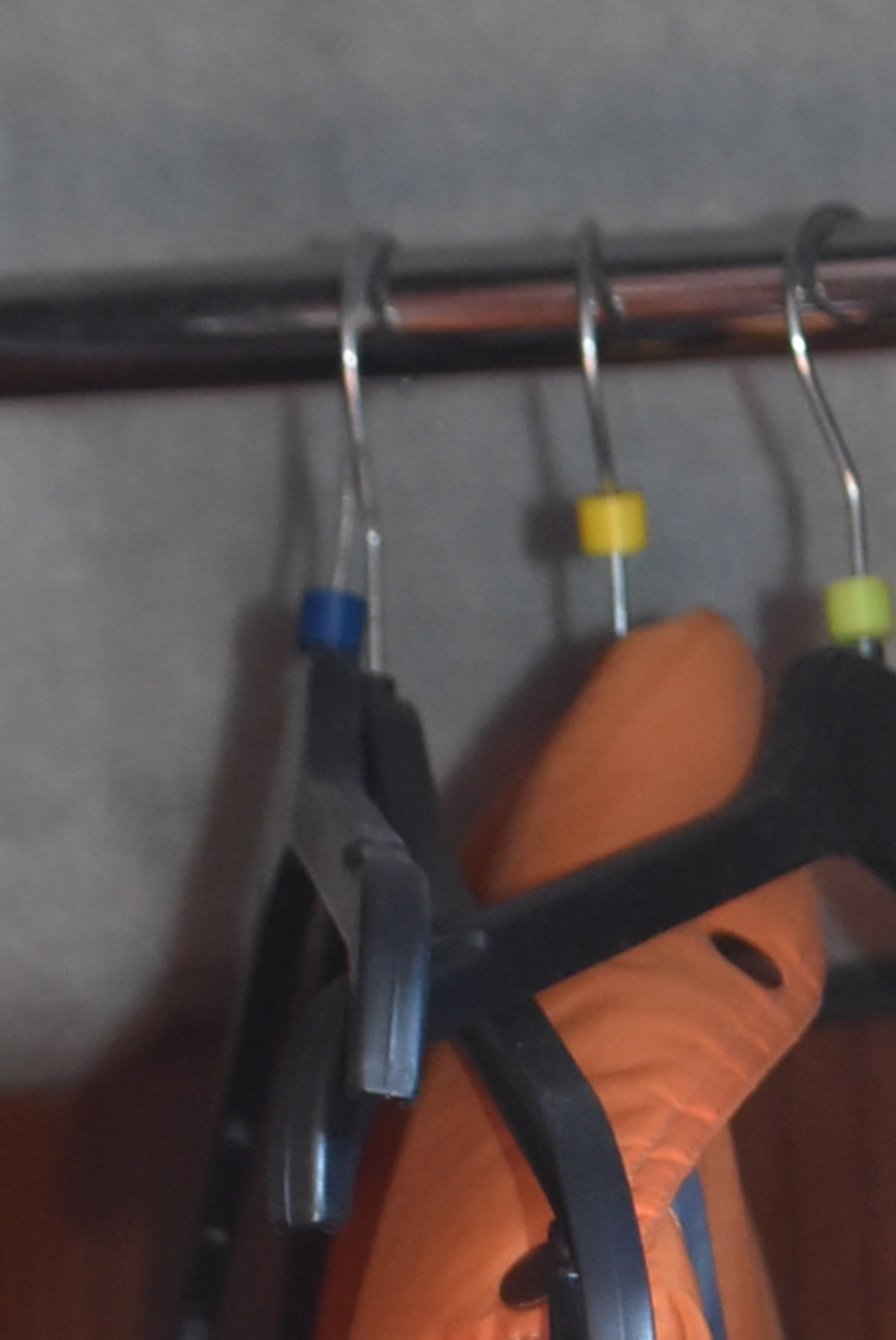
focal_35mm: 126
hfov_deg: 10.9
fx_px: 4695
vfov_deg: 16.0
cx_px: 774
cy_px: 1275
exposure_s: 1/60
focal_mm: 20
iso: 1250
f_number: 3.8
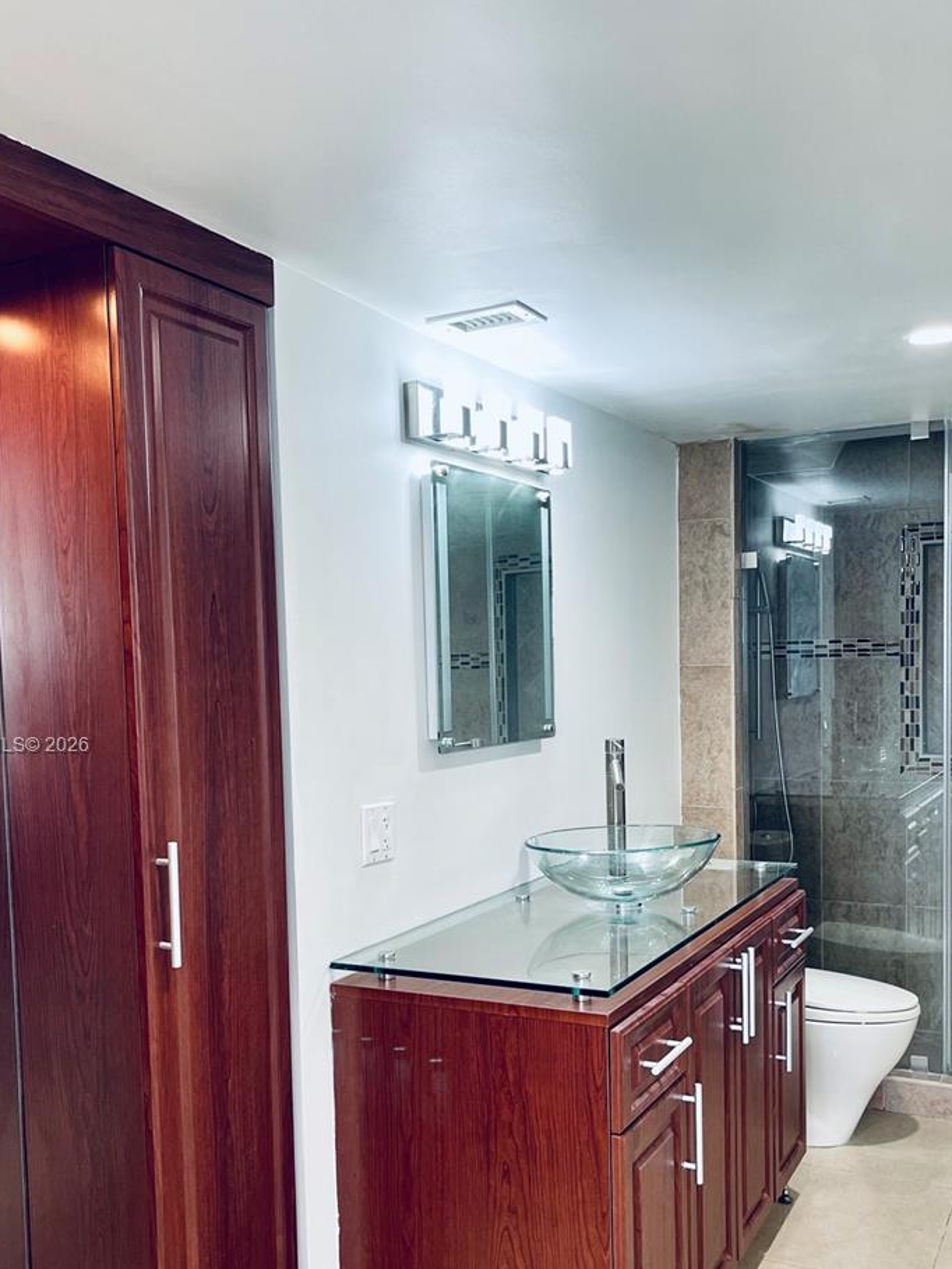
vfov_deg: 55.0
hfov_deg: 42.9
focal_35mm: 33
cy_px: 747
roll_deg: +1.1
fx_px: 1210
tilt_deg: -4.3
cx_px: 459
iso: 64
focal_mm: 5.1
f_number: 1.6
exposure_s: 1/60
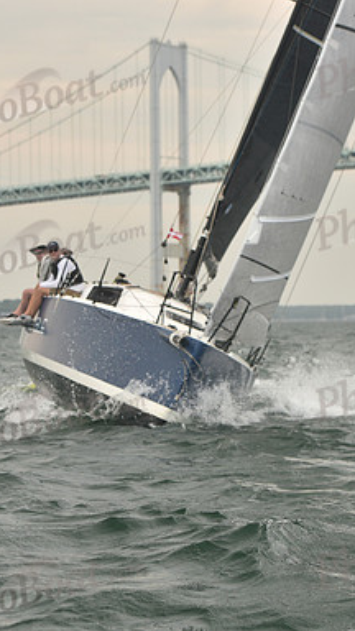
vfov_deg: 15.8
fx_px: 2276
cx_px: 232
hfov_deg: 8.9
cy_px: 316
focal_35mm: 136
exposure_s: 1/500
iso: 250
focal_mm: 86
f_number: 4
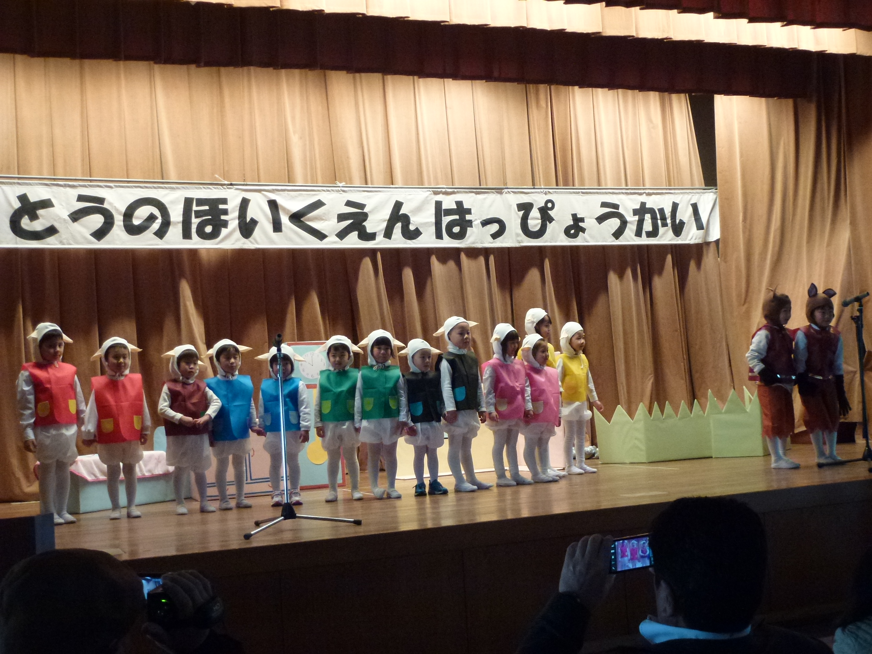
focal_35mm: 45
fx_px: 1134
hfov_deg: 42.1
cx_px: 436
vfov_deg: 32.2
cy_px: 327
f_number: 4
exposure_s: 1/40
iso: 400
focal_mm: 8
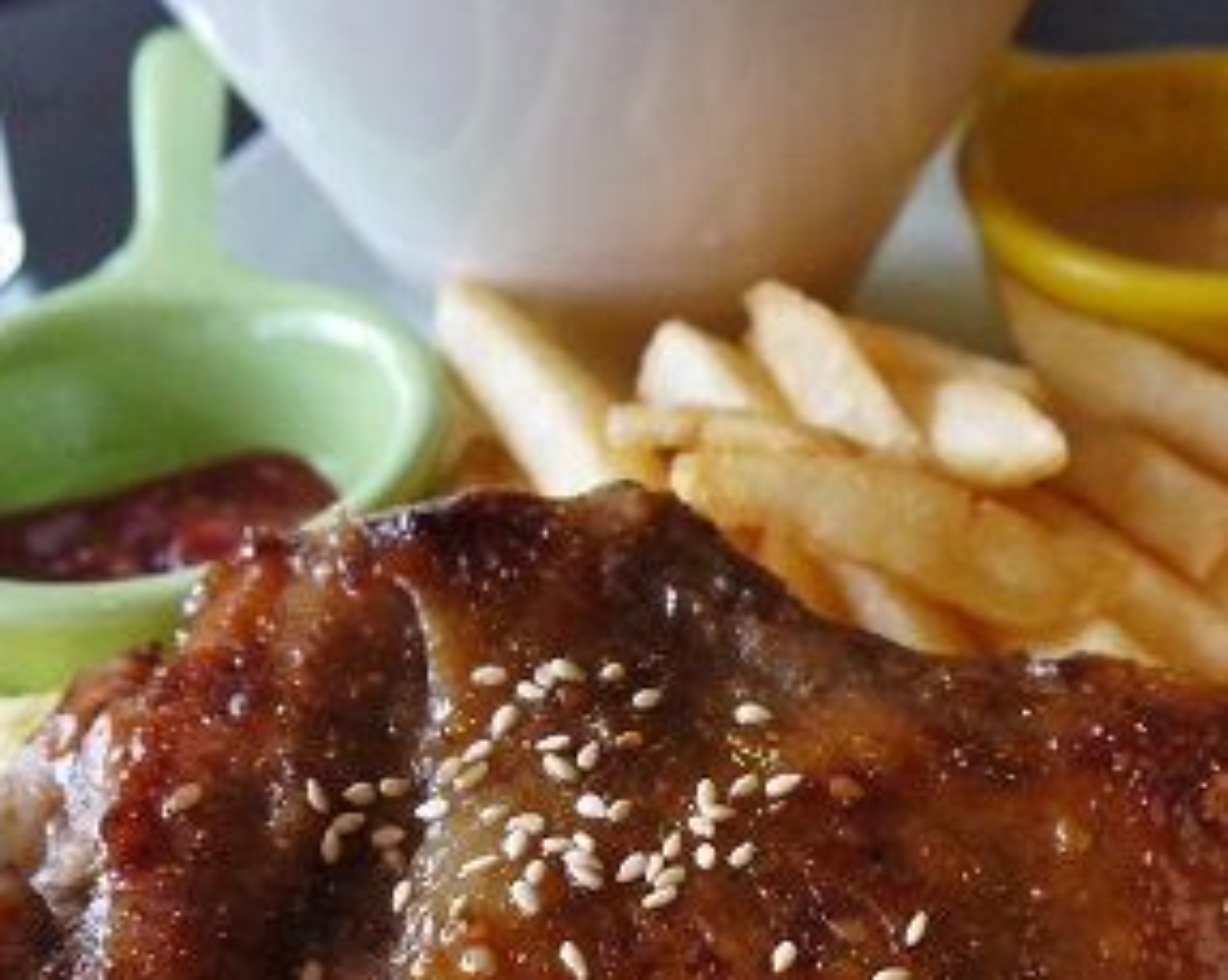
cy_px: 663
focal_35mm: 61
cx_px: 779
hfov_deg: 30.8
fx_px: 2215
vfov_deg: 24.8
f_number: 3.5
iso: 400
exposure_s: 1/30
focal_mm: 14
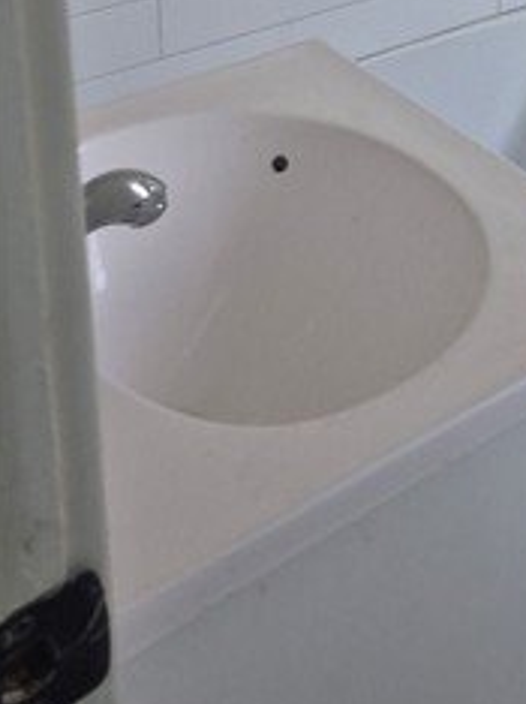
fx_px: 1279
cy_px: -168
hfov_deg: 20.8
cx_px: 712
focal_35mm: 63
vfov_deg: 26.8
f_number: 1.8
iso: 320
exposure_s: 1/120
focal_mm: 5.4
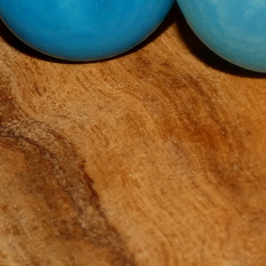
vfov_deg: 8.3
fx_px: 1817
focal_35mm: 209
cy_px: -1
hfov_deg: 8.4
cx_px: 181
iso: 80
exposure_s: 1/60
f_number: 4.6
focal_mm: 15.6
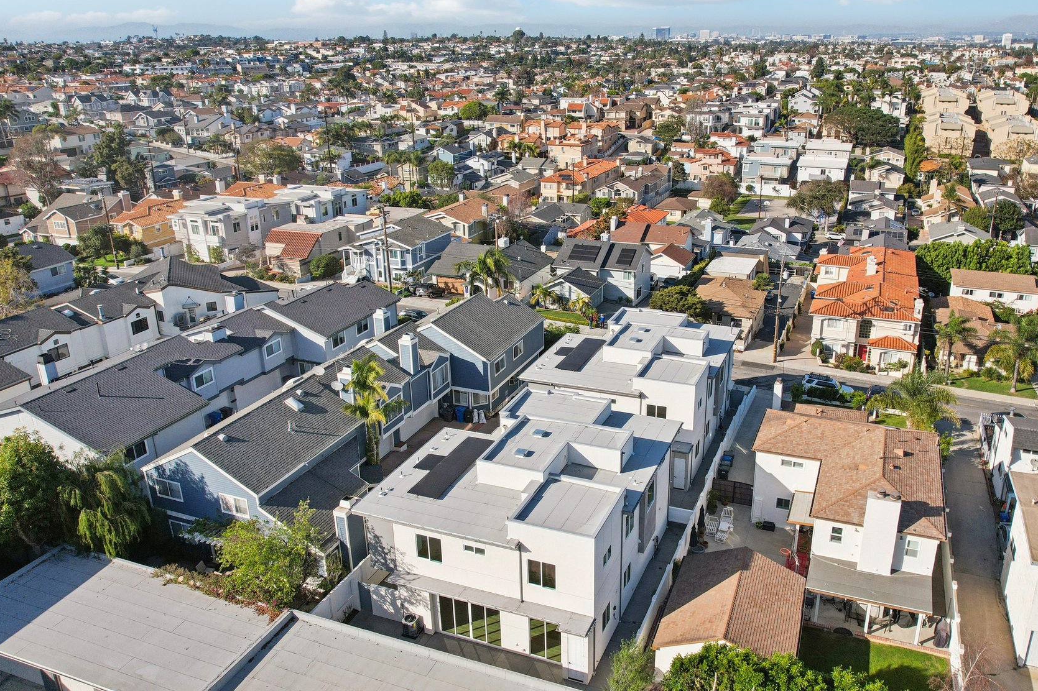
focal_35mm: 27
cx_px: 565
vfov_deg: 47.9
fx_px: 778
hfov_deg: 67.3
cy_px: 340
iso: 130
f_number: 2.8
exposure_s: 1/2500
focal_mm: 8.4
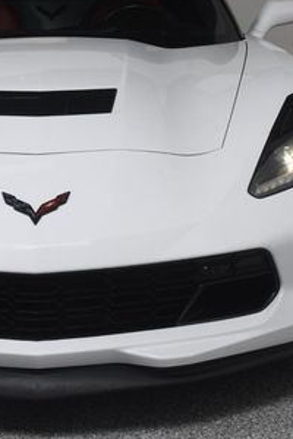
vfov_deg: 21.2
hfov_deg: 14.2
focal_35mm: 96
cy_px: 154
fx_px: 1172
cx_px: 50
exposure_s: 1/160
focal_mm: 30
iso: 100
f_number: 13
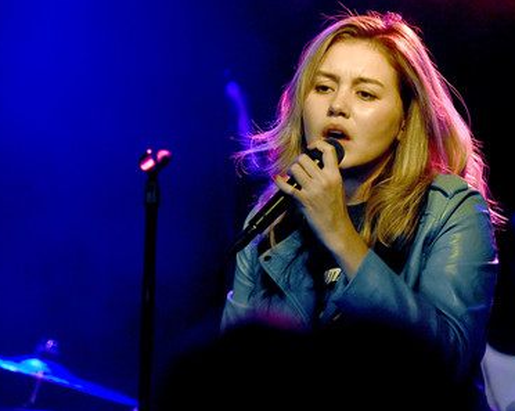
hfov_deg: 7.1
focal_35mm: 273
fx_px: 4158
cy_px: 205
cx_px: 293
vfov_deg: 5.7
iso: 2500
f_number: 3.2
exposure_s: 1/320
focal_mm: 160
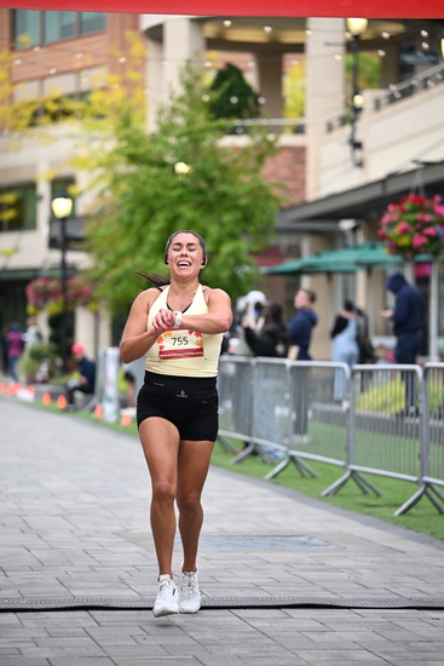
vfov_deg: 17.1
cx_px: 222
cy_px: 333
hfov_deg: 11.4
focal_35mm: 120
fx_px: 2218
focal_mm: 120
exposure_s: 1/1600
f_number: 2.8
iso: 1000
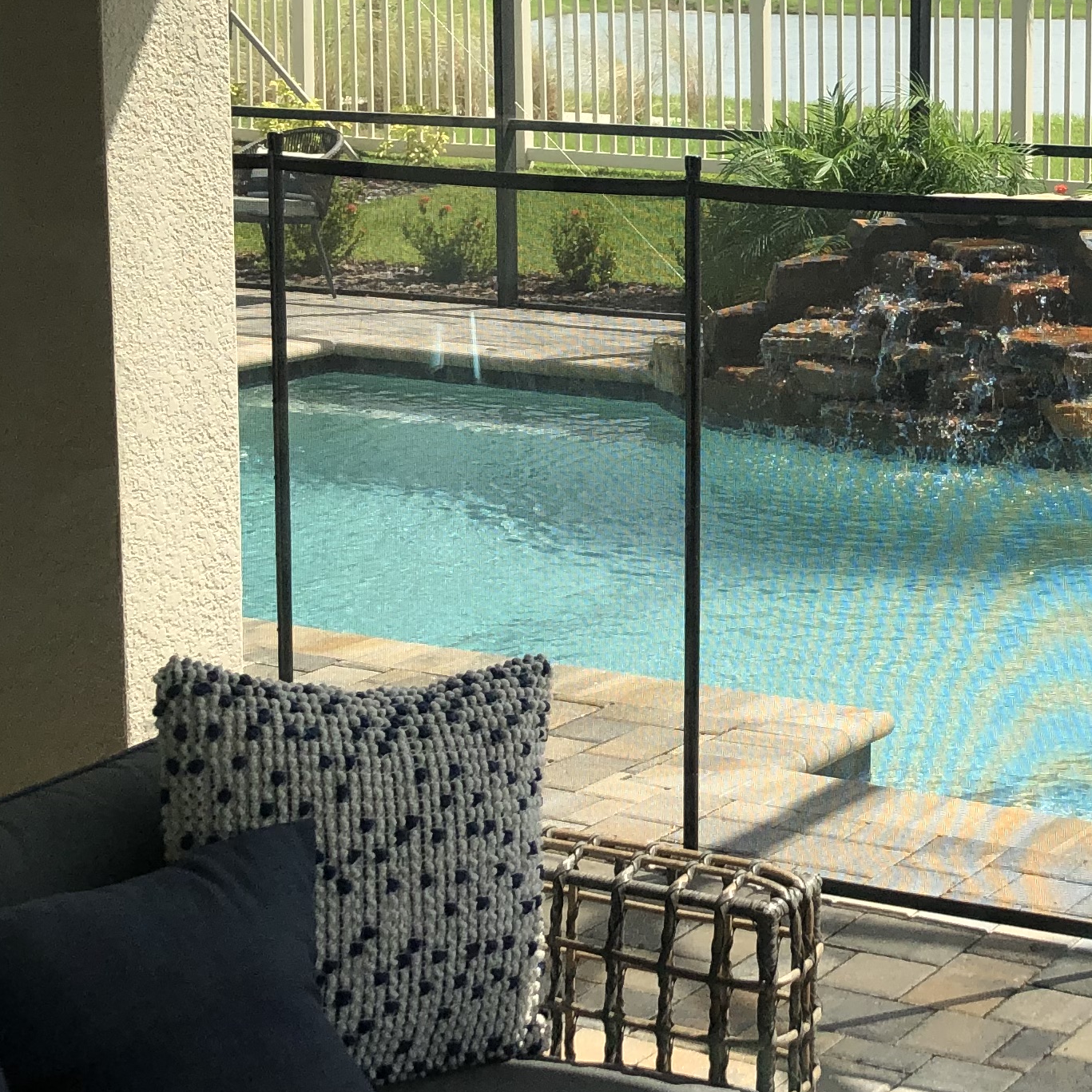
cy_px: 368
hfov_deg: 22.8
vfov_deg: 23.6
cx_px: 1067
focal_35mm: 73
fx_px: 2605
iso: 20
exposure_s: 1/695
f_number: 1.8
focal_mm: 3.99
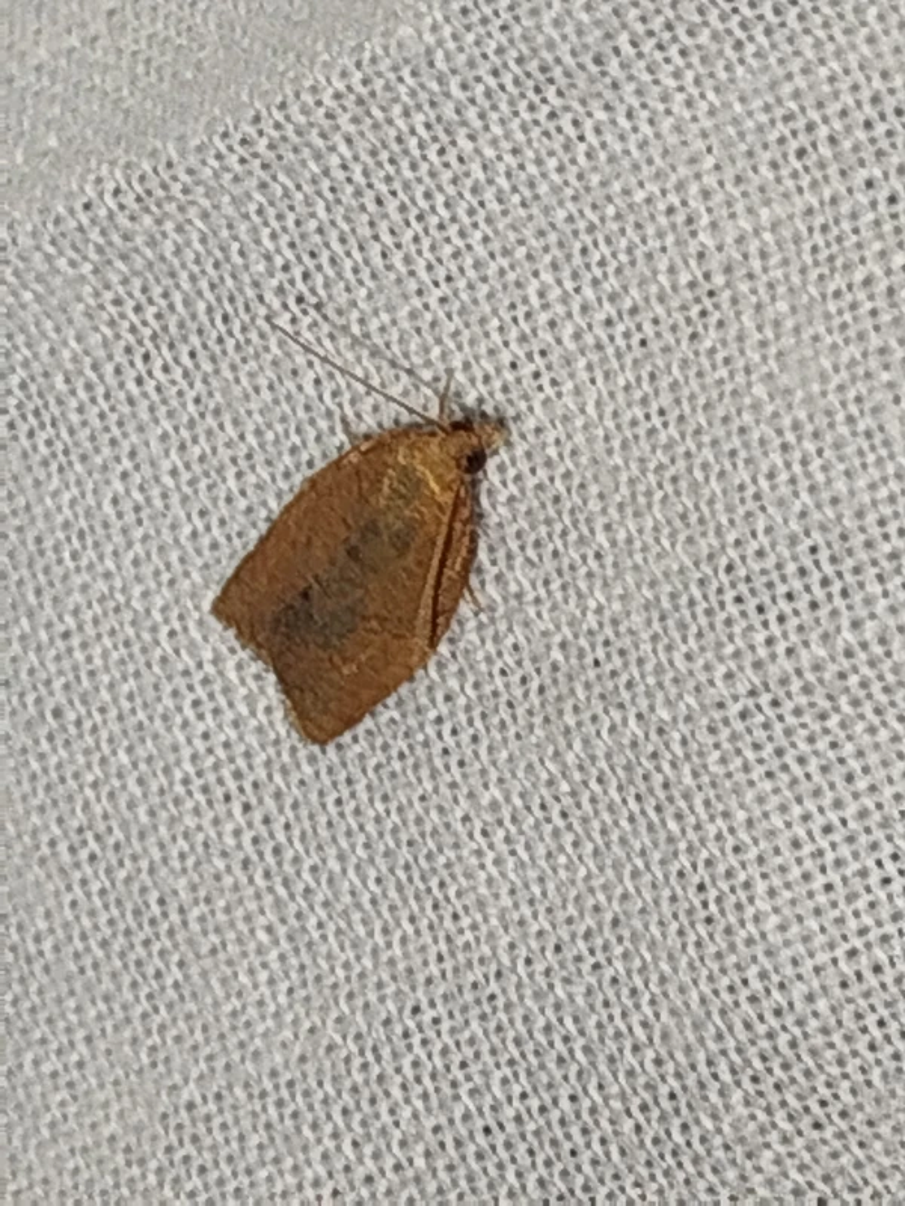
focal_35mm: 182
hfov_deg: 8.2
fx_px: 6344
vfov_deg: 10.9
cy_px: 603
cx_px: 452
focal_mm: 5.31
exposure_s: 1/50
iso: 80
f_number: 1.7
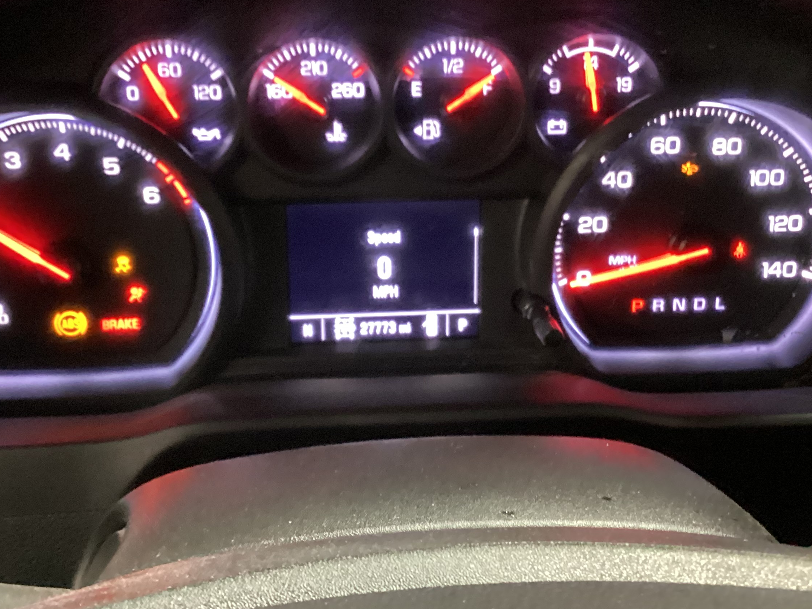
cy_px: 288
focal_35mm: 45
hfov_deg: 42.1
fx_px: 1055
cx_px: 388
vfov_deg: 32.2
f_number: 2.4
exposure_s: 1/20
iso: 640
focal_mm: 3.3
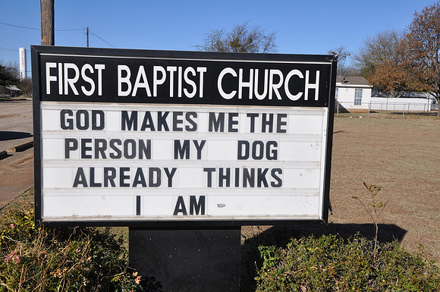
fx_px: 476
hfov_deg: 49.6
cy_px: 146
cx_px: 220
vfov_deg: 34.1
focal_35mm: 39
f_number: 14
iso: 200
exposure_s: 1/200
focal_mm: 26
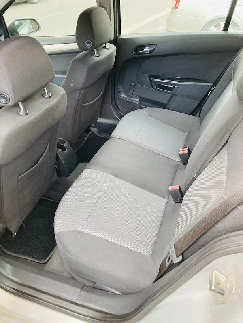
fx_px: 262
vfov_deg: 63.4
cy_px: 162
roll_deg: +2.8
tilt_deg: -37.8
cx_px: 122
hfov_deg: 49.7
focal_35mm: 28
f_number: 1.8
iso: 125
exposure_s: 1/60
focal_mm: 3.99
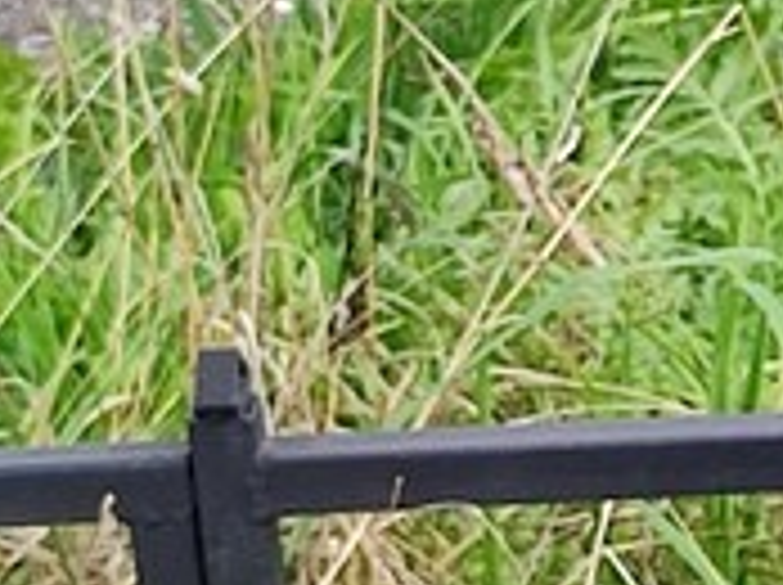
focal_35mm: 115
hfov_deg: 14.1
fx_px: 2598
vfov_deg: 12.8
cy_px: 508
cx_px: 1611
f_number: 1.9
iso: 50
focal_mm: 6.04
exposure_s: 1/177
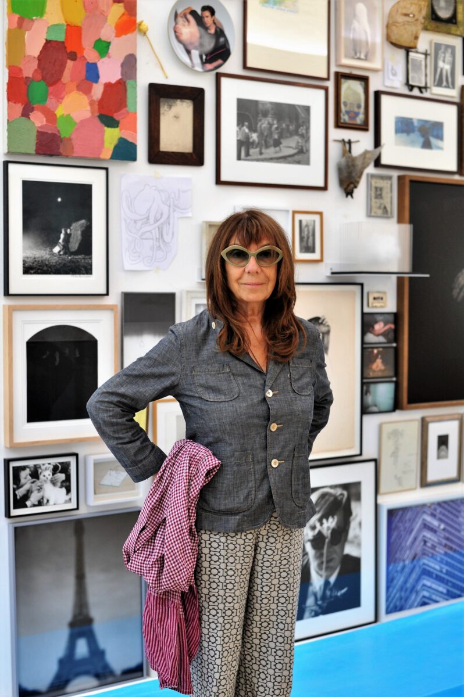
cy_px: 348
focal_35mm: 50
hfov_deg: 26.9
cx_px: 232
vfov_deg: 39.6
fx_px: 968
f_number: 3.2
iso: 1250
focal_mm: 50
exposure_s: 1/80
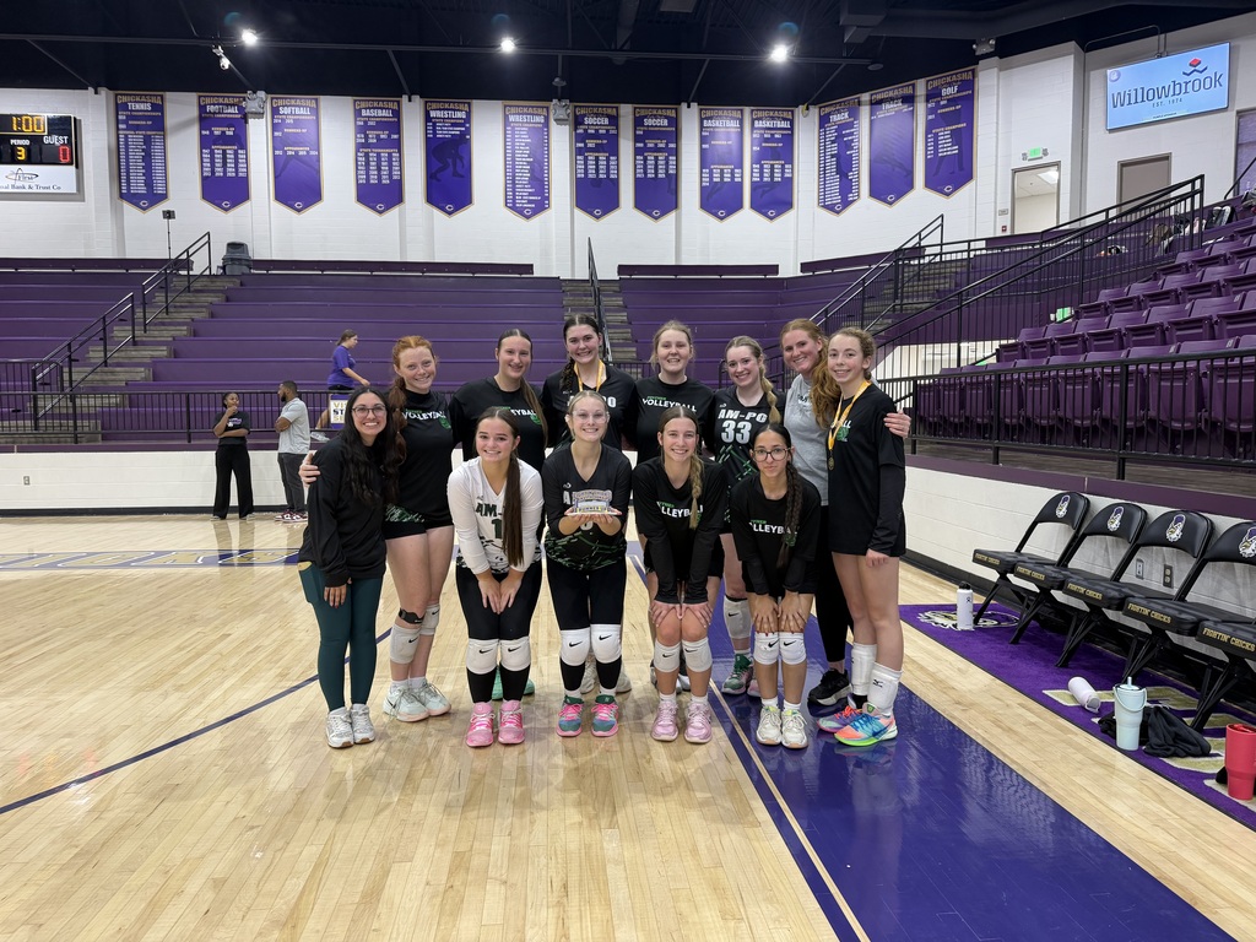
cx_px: 628
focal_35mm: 24
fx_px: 871
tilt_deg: -4.1
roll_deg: +0.7
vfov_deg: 56.8
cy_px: 471
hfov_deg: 71.6
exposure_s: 1/60
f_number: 1.78
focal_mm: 6.76
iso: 160
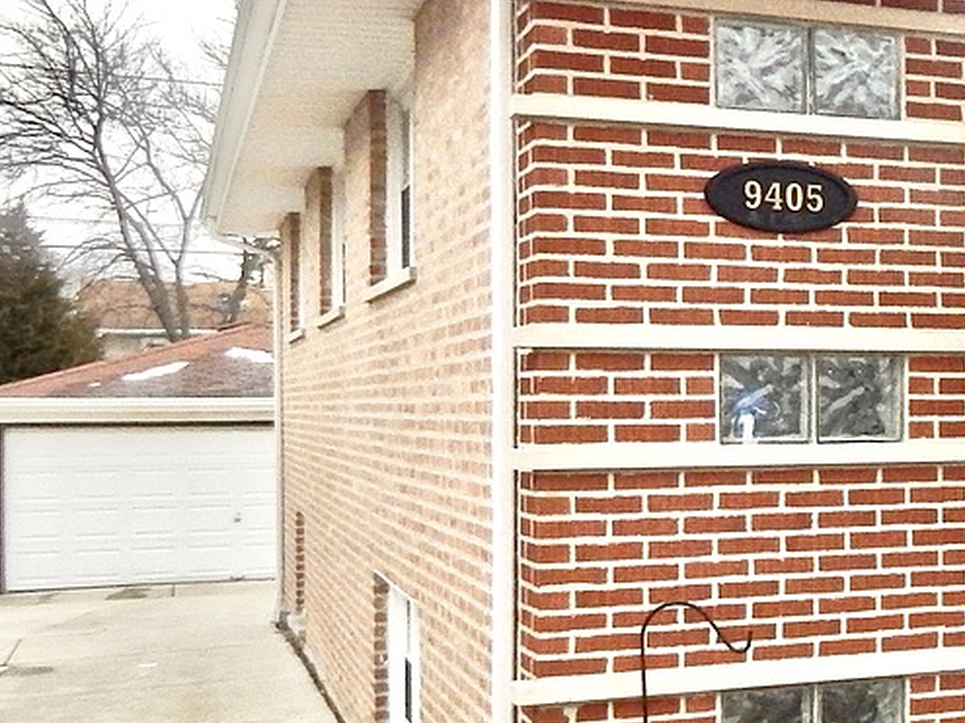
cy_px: 400
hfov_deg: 26.0
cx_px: 1244
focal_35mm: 64
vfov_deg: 22.9
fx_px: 1784
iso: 400
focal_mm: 4
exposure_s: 1/640
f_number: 3
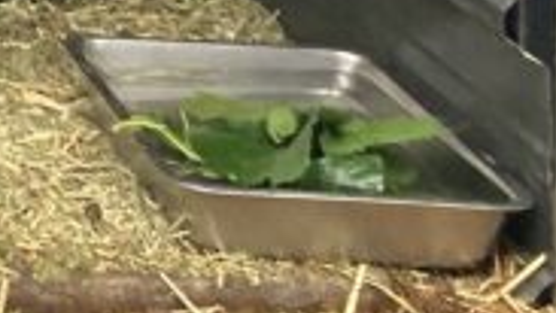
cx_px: -599
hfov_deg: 11.2
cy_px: -483
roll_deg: -0.8
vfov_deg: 6.7
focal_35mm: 171
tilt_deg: -3.8
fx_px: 2521
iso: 80
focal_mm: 3.99
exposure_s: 1/121
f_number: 1.8
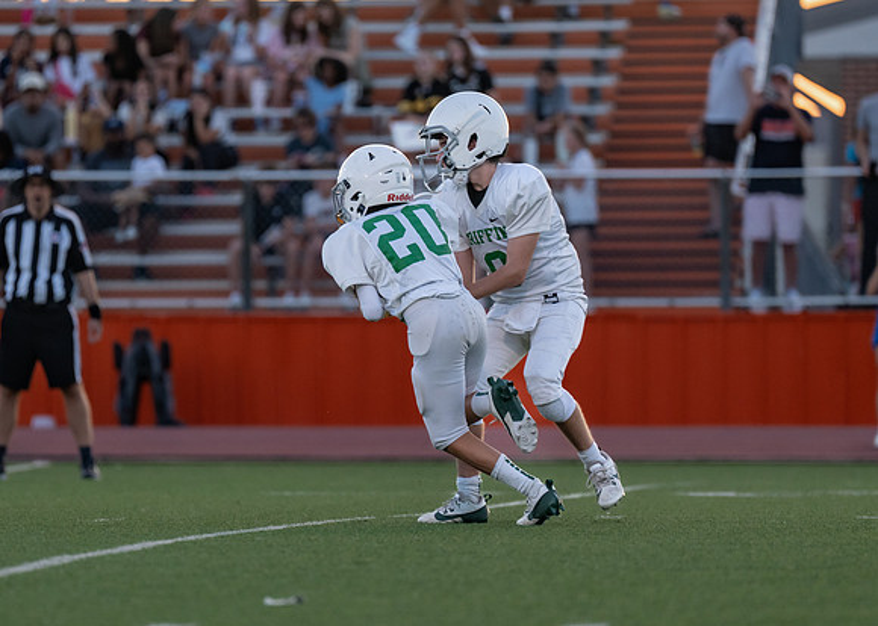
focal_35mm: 366
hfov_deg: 5.5
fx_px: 9114
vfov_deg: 3.9
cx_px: 410
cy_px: 322
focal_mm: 200
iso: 640
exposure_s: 1/1000
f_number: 2.8
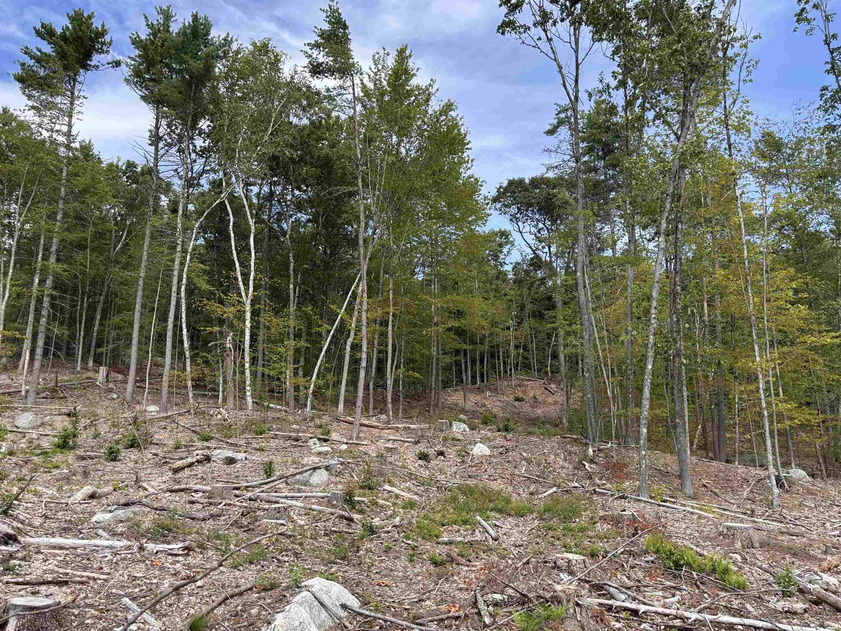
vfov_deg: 53.1
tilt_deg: +14.5
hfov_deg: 67.3
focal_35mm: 26
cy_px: 316
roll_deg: +1.0
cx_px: 420
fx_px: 632
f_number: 1.6
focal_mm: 5.96
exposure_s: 1/1328
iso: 50
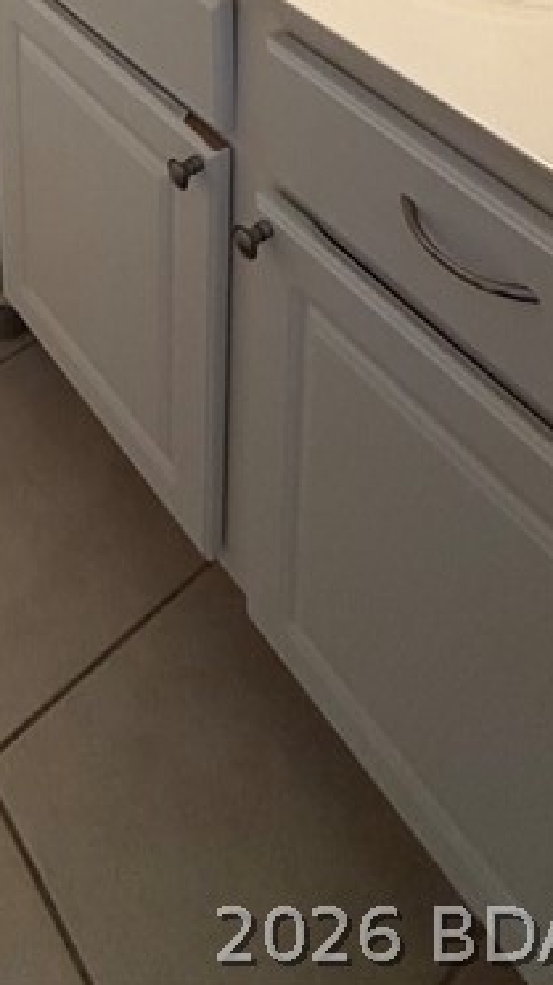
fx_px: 1096
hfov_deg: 27.9
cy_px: -360
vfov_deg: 32.6
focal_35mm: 42
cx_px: 143
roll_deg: -0.1
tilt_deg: -13.3
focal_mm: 2.22
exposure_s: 1/60
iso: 320
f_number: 2.2
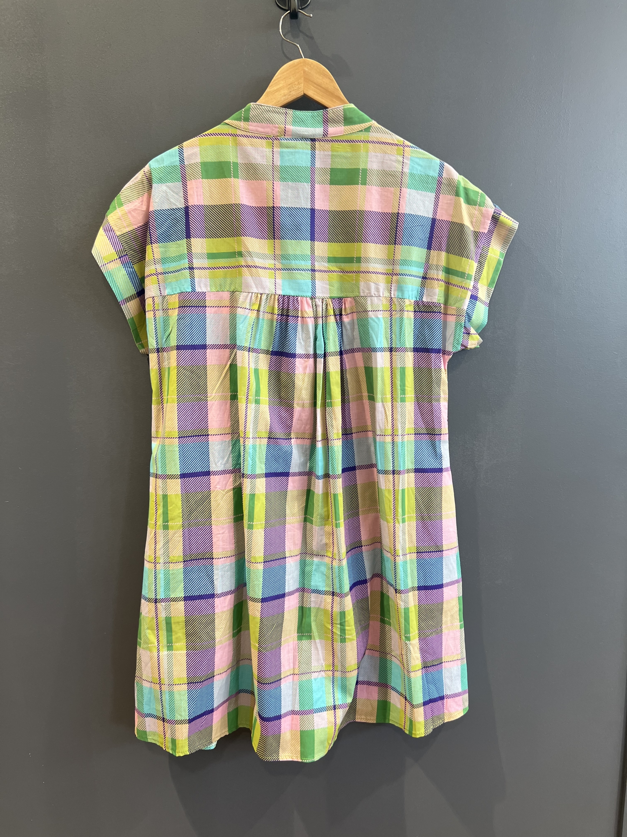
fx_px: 628
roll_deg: +1.2
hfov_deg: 53.1
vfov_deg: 67.3
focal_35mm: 26
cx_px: 314
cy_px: 418
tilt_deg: -8.6
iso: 80
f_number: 1.5
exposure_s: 1/100
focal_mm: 5.7
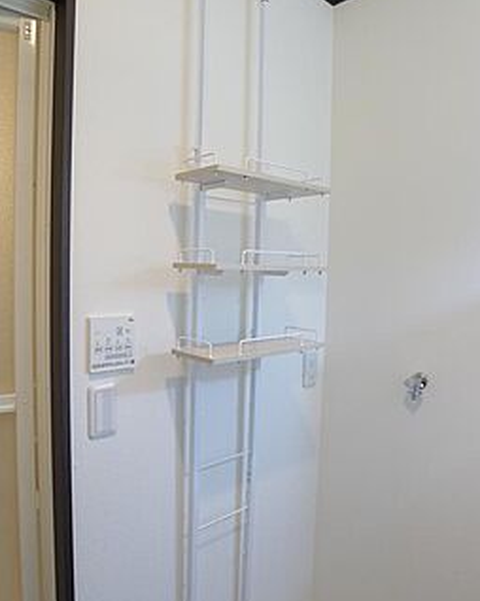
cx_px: 210
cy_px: 312
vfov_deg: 52.9
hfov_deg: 43.2
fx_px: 604
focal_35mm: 34
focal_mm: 5.1
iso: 80
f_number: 2
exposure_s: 1/15
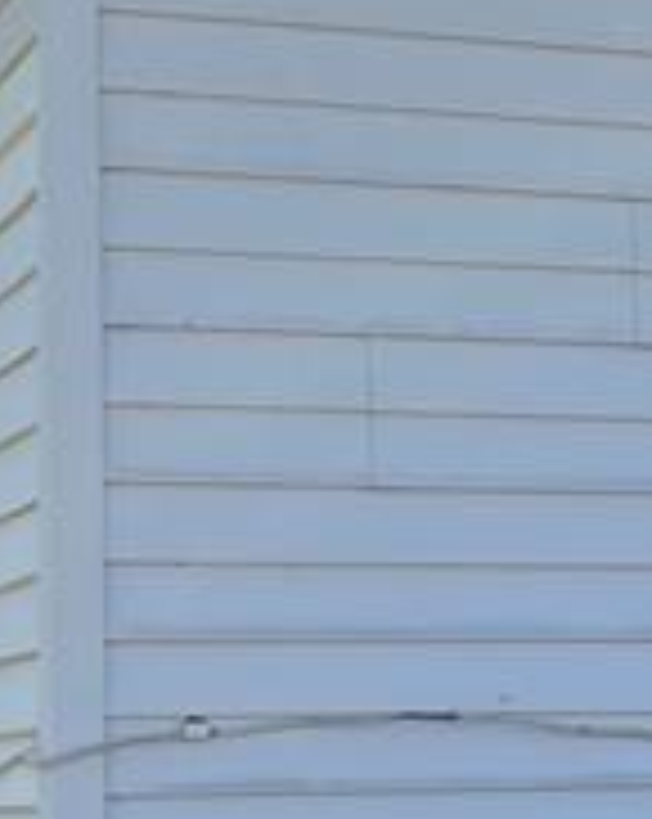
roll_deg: +1.4
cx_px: 895
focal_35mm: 143
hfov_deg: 10.5
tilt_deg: +2.3
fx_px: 3458
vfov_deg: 13.4
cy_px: 634
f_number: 1.6
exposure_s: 1/3205
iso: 32
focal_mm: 4.2
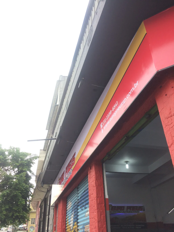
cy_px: 116
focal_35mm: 29
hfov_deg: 48.2
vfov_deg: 61.7
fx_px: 194
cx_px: 87
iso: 32
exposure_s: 1/311
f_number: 2.2
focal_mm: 4.15
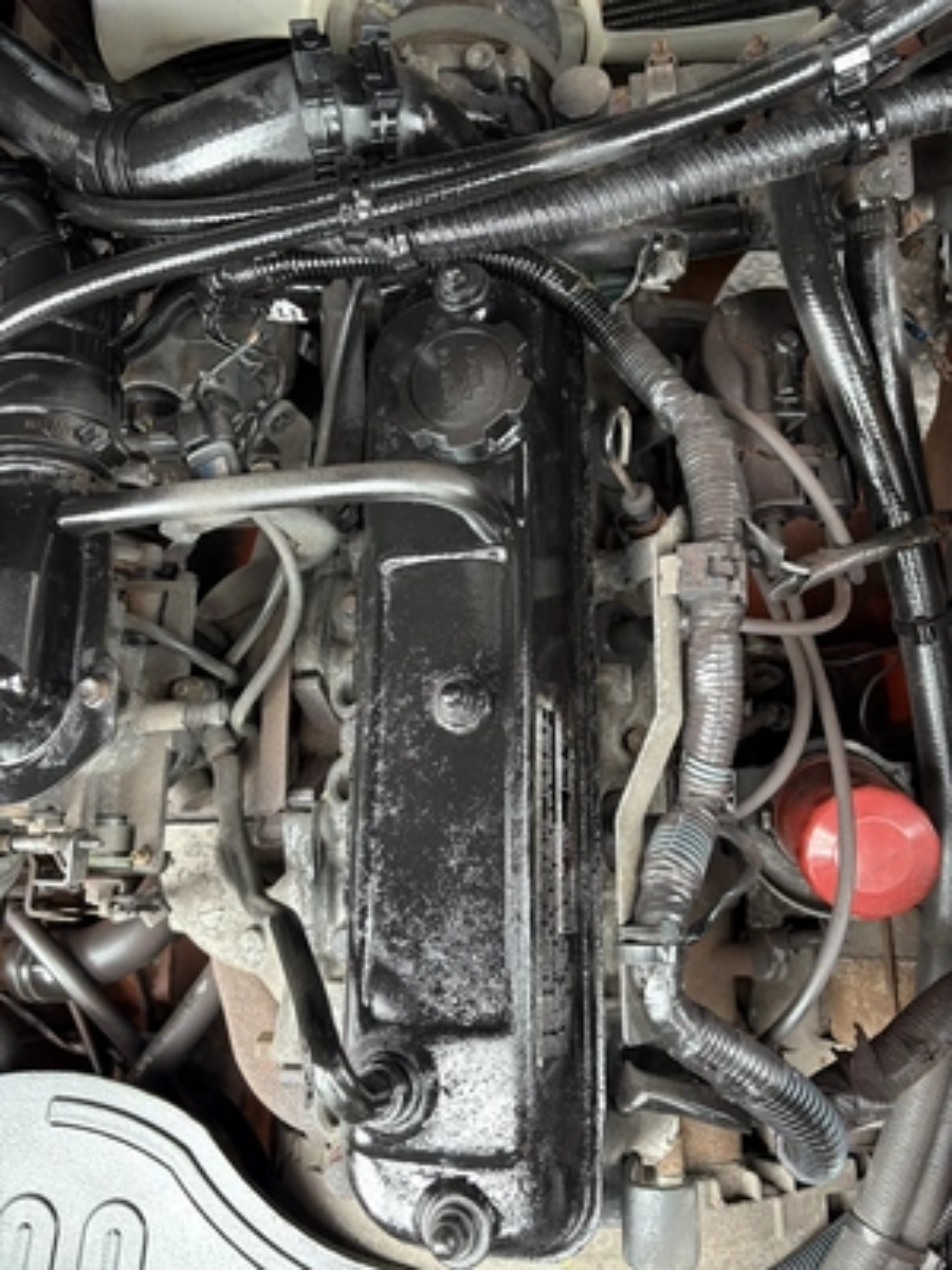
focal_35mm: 26
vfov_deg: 67.3
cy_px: 635
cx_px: 476
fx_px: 953
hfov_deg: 53.1
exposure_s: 1/60
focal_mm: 5.96
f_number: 1.6
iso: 200
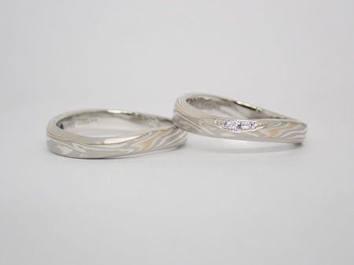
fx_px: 787
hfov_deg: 25.3
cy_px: 132
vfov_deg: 19.1
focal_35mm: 77
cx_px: 177
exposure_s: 1/125
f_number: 4.1
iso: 200
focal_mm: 13.65
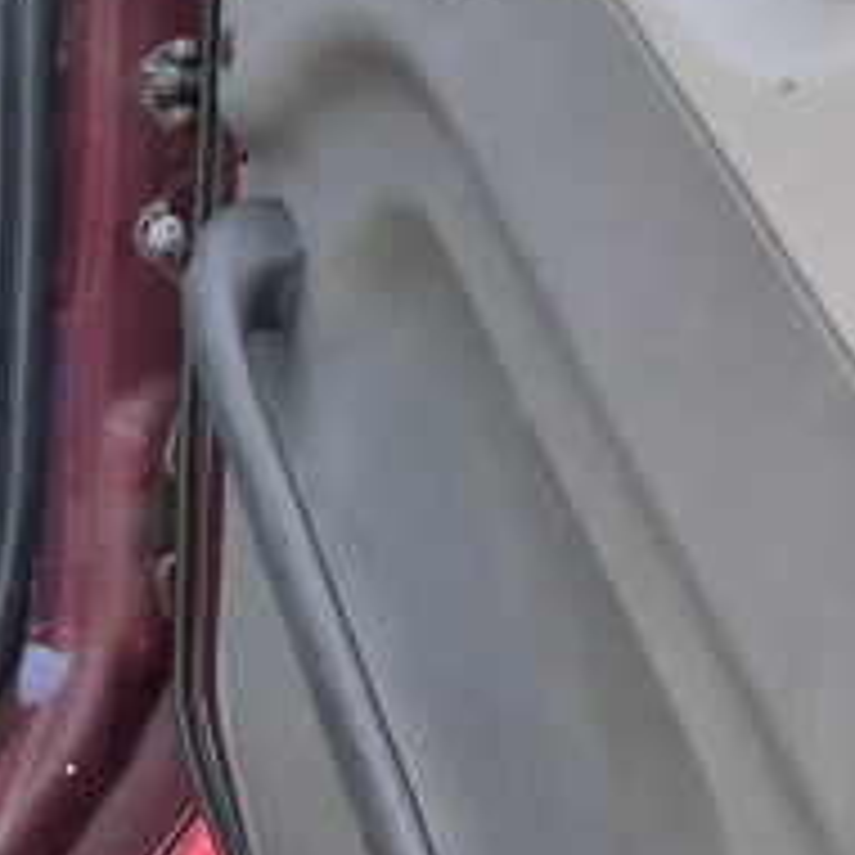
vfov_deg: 16.7
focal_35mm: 104
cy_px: 310
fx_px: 2906
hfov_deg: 14.9
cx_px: -616
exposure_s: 1/288
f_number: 1.9
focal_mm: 2.91
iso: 32
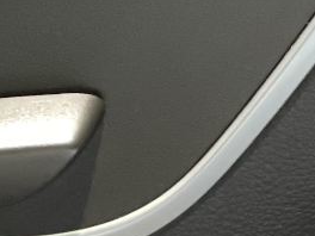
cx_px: -149
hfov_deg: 4.5
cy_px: 46
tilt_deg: -39.5
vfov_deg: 3.4
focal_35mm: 436
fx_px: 3968
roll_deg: -4.7
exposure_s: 1/14
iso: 400
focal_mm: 7.5
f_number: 2.2
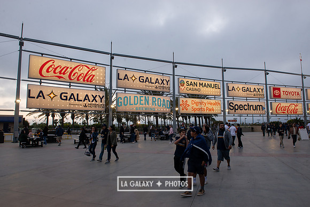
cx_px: 155
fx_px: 207
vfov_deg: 53.2
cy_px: 104
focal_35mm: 24
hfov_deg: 73.7
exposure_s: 1/80
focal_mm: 24
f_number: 10
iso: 400
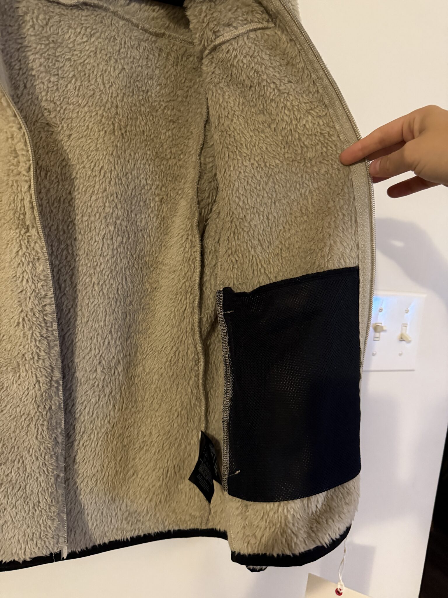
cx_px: 224
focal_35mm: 24
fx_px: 414
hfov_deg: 56.8
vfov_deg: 71.6
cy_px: 299
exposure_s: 1/30
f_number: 1.78
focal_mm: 6.76
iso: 800
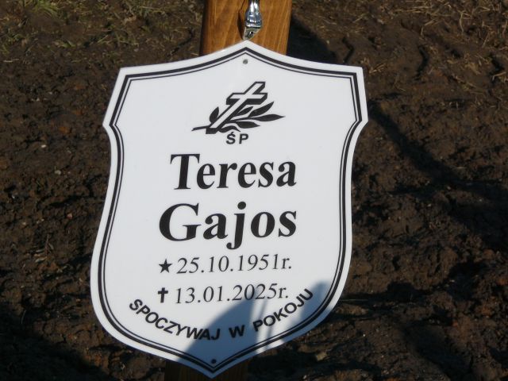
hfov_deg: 16.7
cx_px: 254
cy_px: 190
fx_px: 1732
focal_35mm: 118
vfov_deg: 12.6
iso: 80
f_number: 6.3
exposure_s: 1/500
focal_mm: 17.6
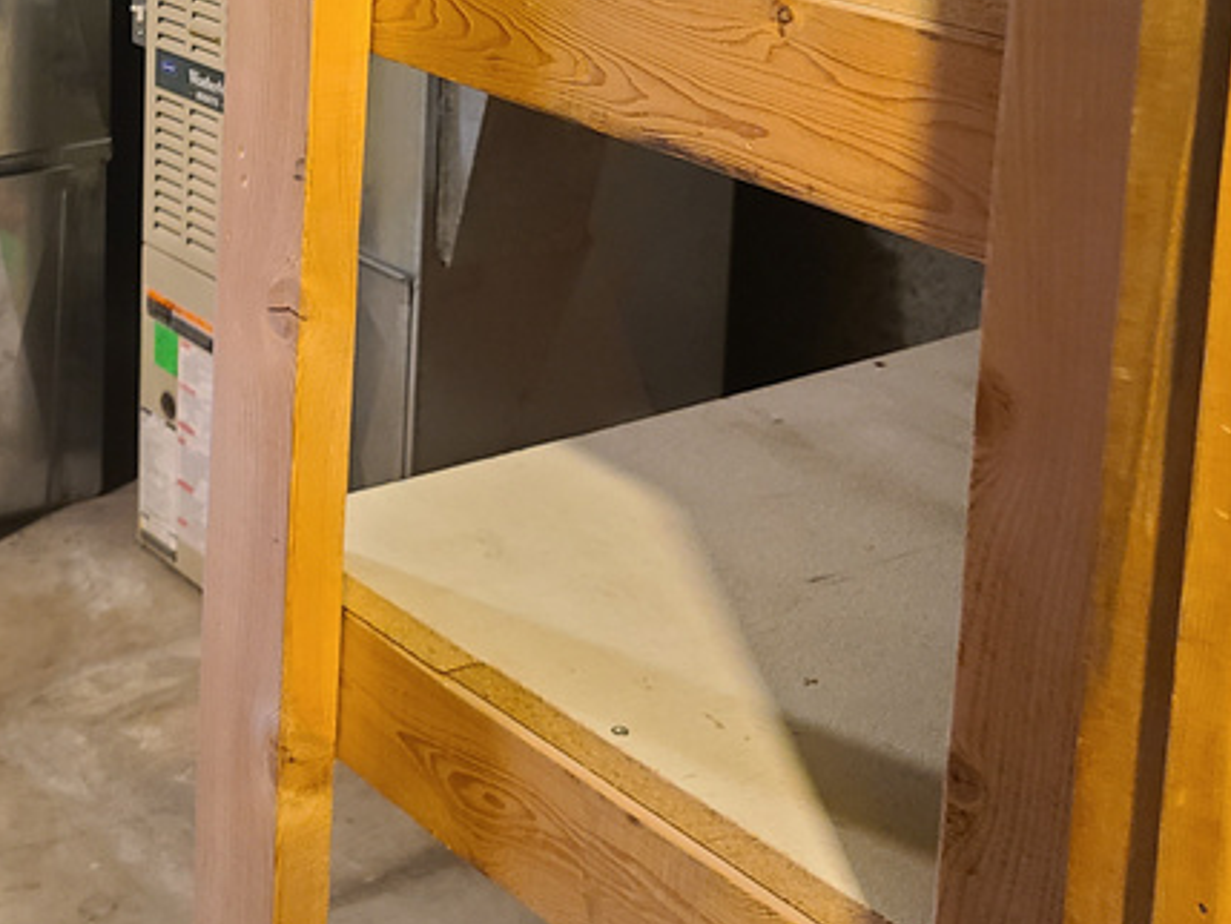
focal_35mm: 62
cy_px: -115
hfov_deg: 30.8
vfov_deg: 22.2
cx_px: 339
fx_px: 2205
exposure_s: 1/40
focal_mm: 5.4
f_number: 1.8
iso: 640
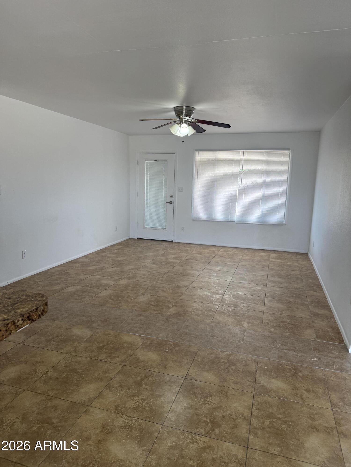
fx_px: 324
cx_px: 176
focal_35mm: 24
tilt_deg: -10.5
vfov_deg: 71.6
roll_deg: -0.6
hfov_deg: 56.8
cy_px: 234
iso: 100
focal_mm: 6.76
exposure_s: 1/120
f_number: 1.78
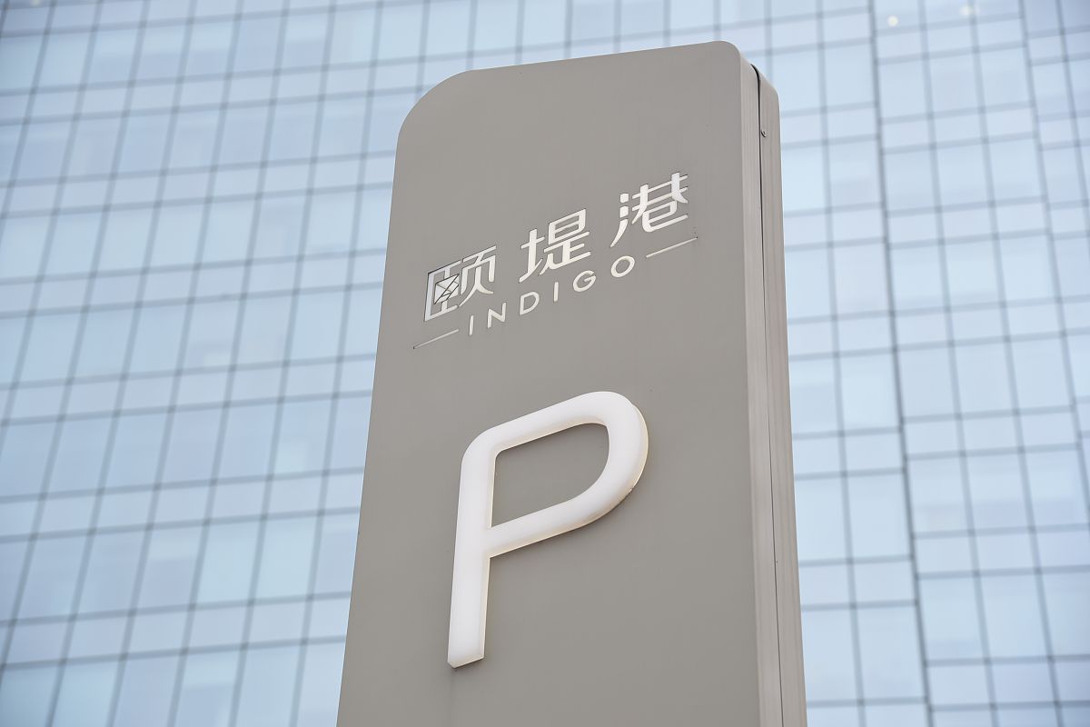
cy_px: 364
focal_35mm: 82
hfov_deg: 24.8
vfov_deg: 16.7
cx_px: 545
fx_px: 2483
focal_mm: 82
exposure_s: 1/100
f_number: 5.6
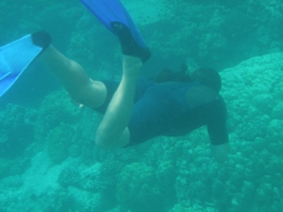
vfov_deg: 20.5
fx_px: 589
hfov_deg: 27.0
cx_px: 142
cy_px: 106
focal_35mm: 72
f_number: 4.8
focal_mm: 12.73
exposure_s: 1/125
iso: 80
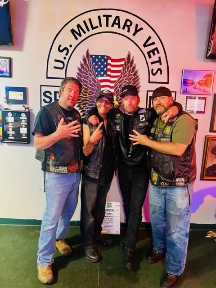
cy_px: 144
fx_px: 216
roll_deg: -1.6
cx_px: 108
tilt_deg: -8.2
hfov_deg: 53.1
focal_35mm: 26
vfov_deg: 67.3
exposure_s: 1/30
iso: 800
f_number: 1.5
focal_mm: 5.7
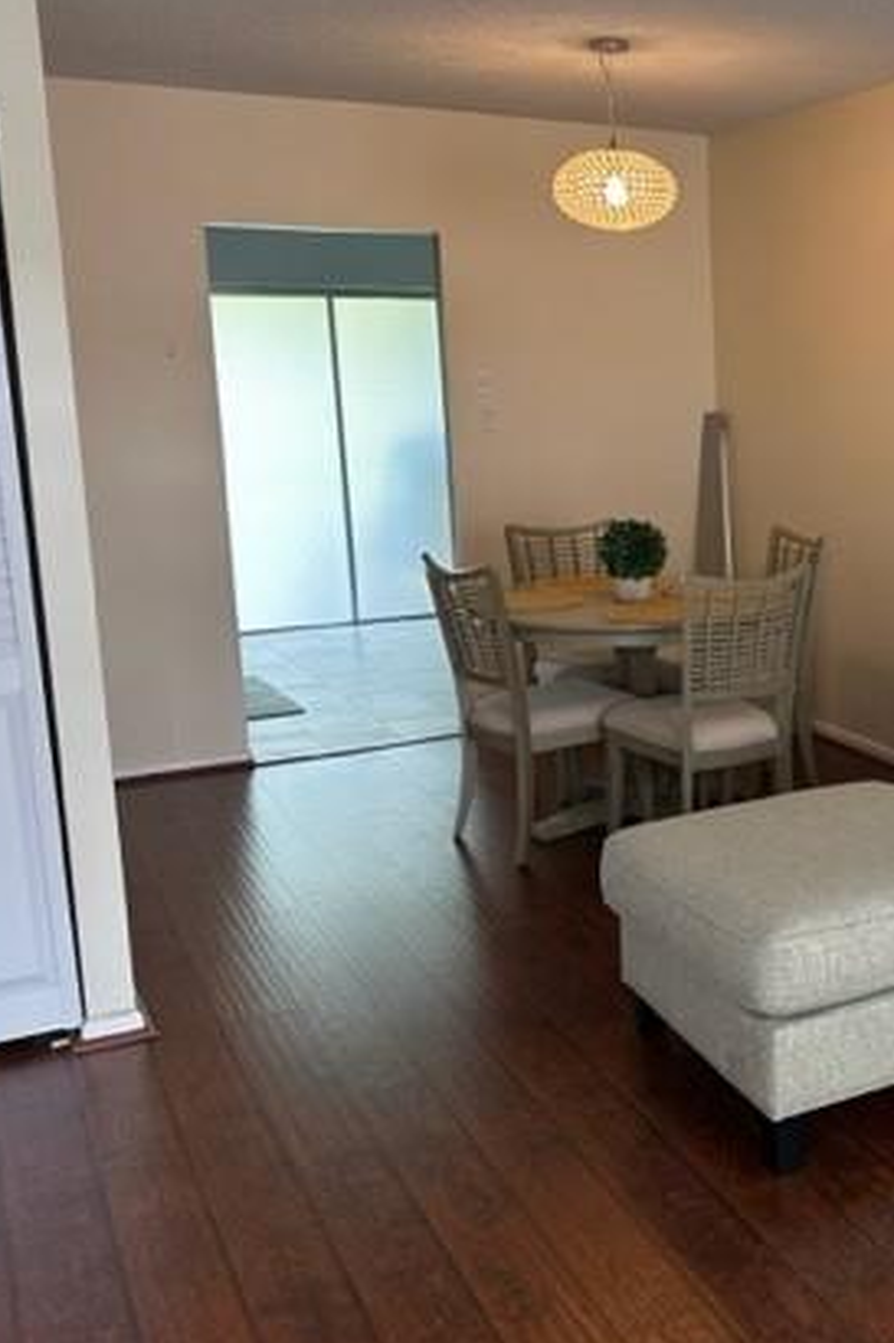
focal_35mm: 39
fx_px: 1454
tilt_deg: -11.3
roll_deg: +0.2
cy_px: 642
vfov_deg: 49.6
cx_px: 897
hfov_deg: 31.6
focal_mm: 6.86
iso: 125
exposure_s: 1/60
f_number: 1.78
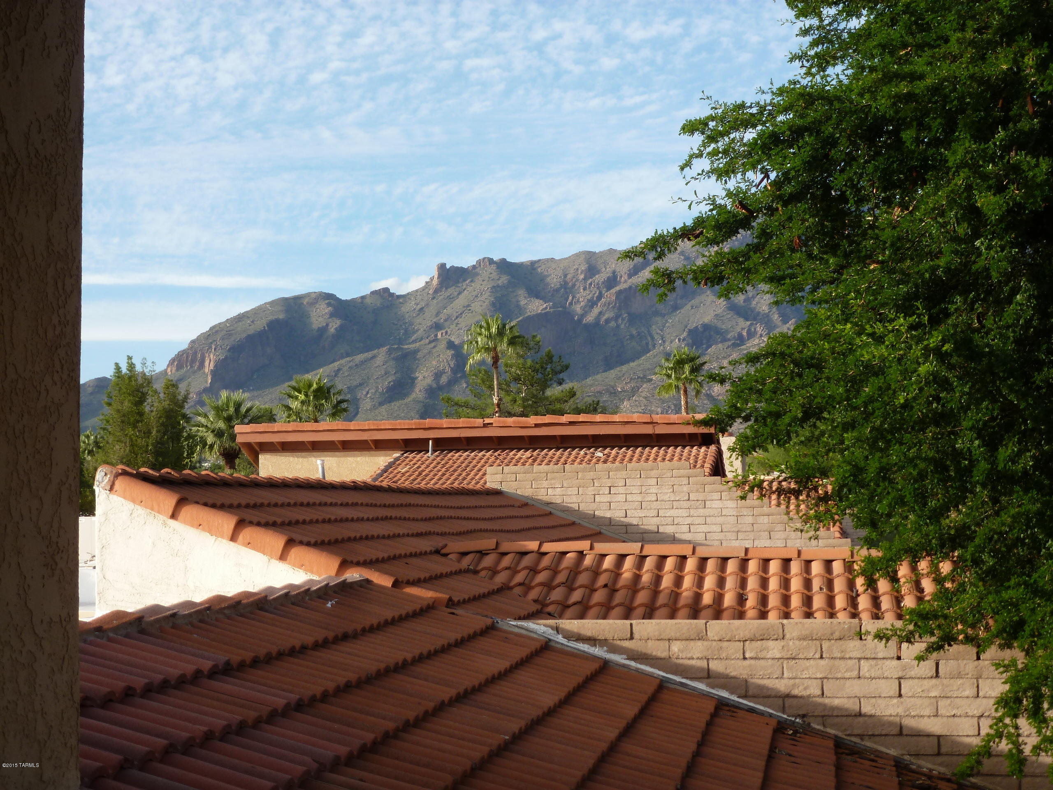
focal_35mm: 52
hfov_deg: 36.8
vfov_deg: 28.0
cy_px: 395
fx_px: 1582
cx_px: 526
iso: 100
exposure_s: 1/250
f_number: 4.3
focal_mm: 9.4
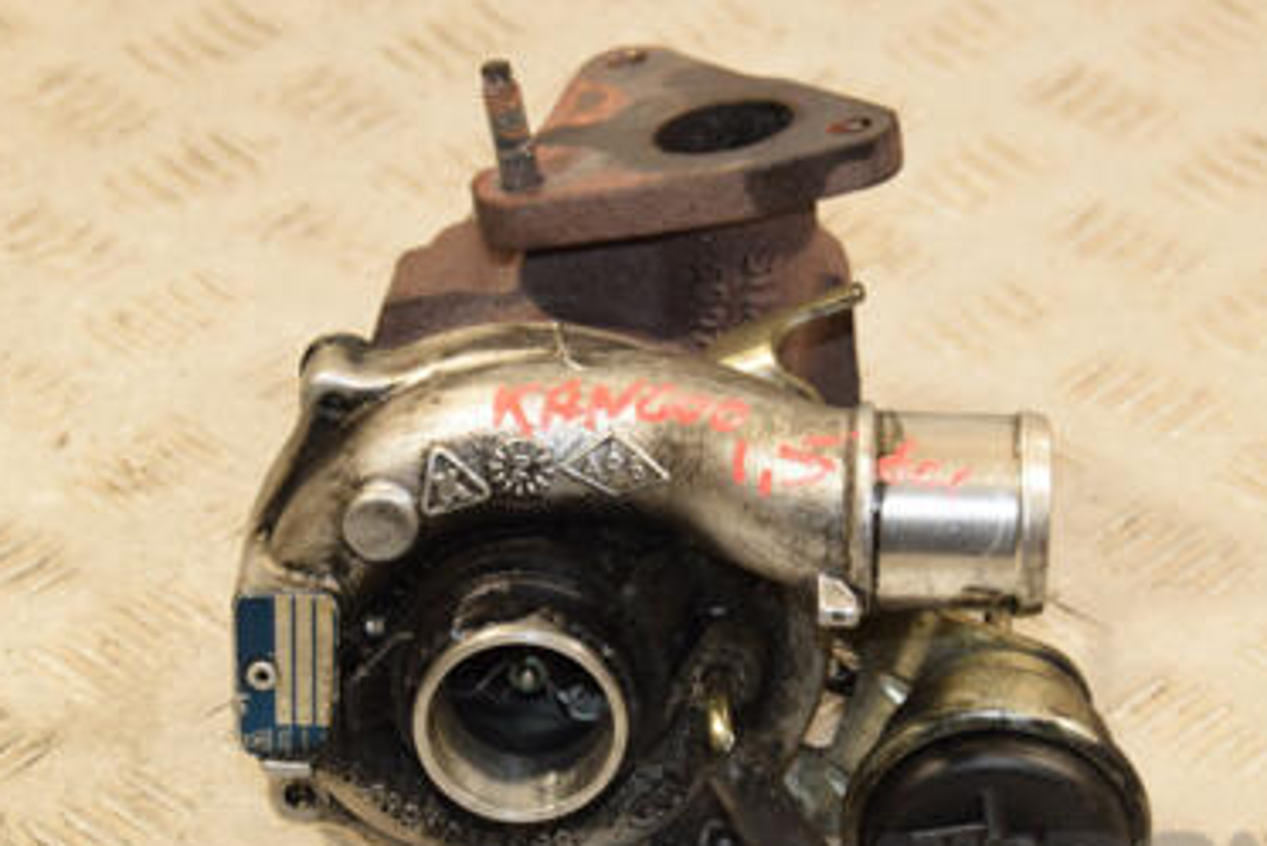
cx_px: 812
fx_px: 4929
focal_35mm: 140
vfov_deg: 9.8
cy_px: 431
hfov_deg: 14.6
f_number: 7.1
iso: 800
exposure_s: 1/200
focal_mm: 58
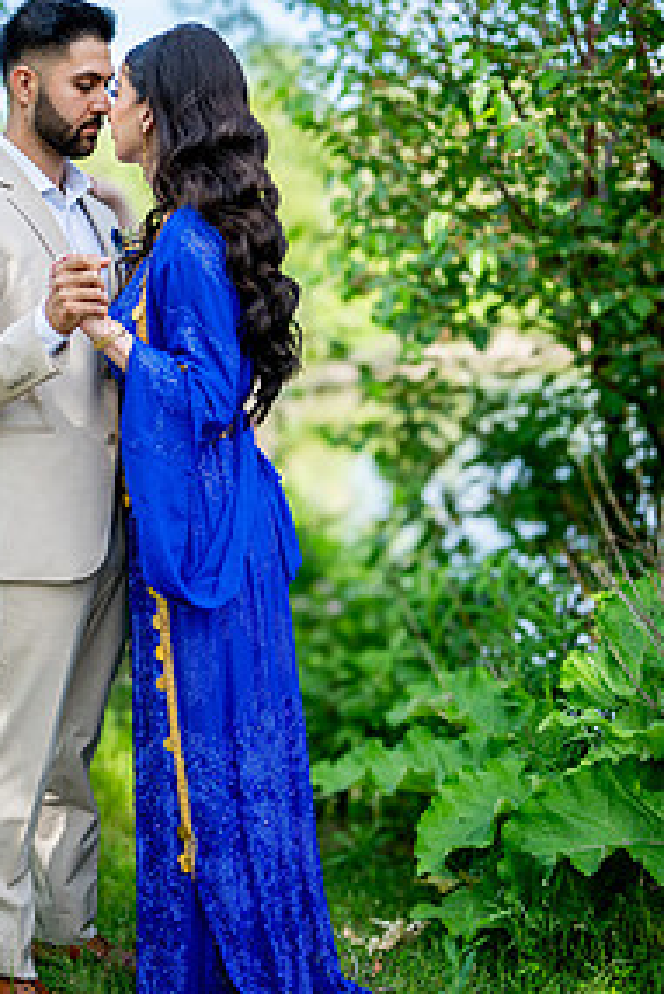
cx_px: 146
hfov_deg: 24.3
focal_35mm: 55
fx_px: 1520
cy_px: 386
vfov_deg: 36.1
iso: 125
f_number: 1.2
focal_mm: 35
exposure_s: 1/3200
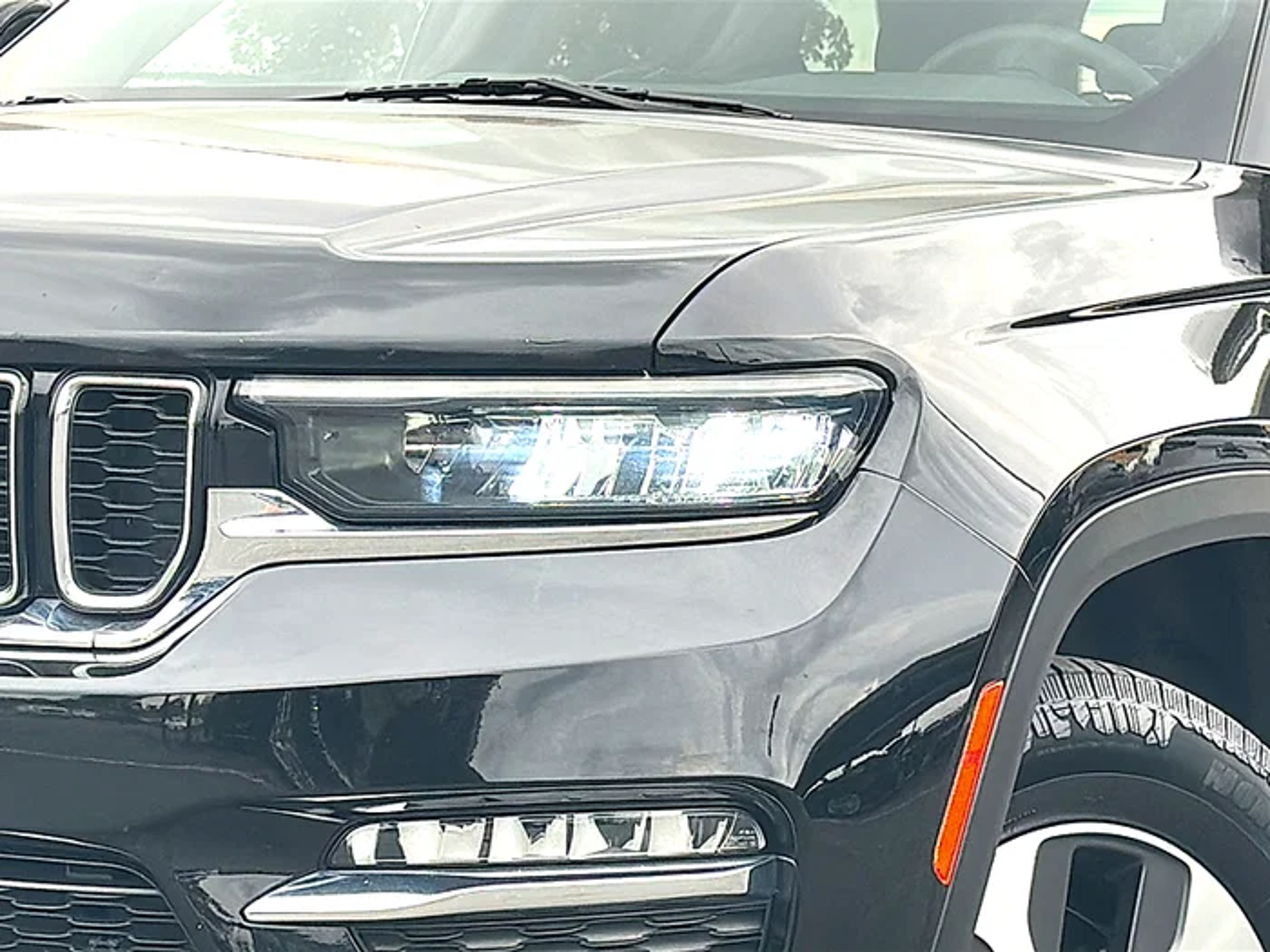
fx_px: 3229
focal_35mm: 88
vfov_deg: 16.8
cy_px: 476
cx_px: 635
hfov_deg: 22.3
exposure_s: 1/616
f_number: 1.78
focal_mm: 6.86
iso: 64
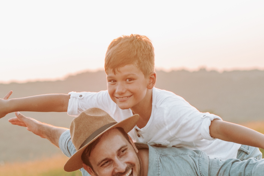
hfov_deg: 12.9
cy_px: 140
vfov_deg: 8.6
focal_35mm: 159
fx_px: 1166
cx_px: 48
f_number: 2.8
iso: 200
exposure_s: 1/800
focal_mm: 50
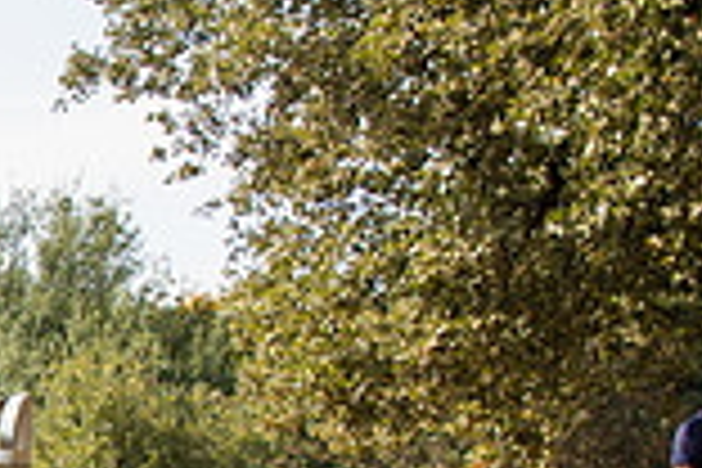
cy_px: 623
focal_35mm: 89
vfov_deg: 14.6
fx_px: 1735
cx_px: -572
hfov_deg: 18.0
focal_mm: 24
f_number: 2.8
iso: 100
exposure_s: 1/640
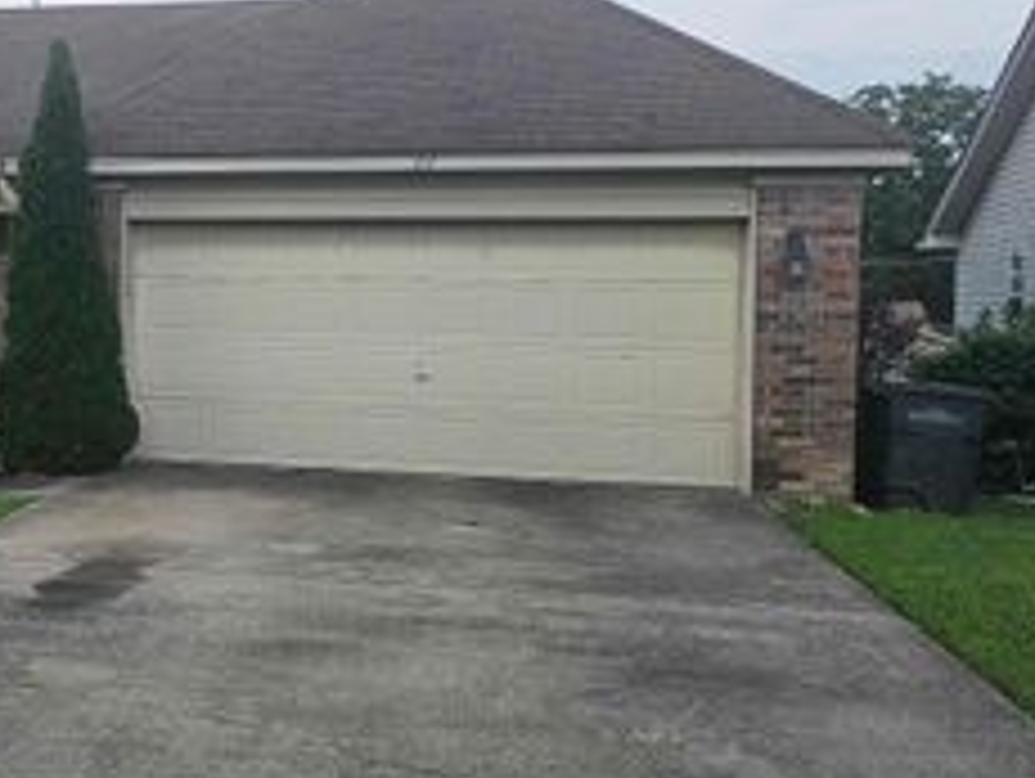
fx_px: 1497
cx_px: 90
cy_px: 313
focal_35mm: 50
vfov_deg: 29.1
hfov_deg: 35.7
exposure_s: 1/120
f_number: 1.7
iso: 500
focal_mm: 6.3
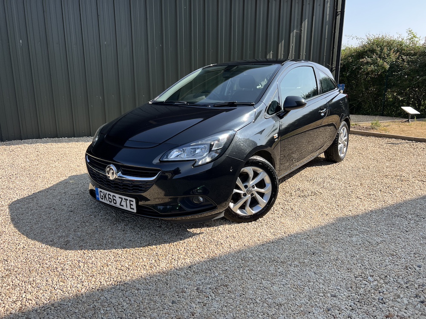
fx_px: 320
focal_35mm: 26
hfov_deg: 67.3
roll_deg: +0.8
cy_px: 160
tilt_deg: -13.2
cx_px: 213
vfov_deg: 53.1
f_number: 1.5
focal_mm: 5.7
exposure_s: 1/1901
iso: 50
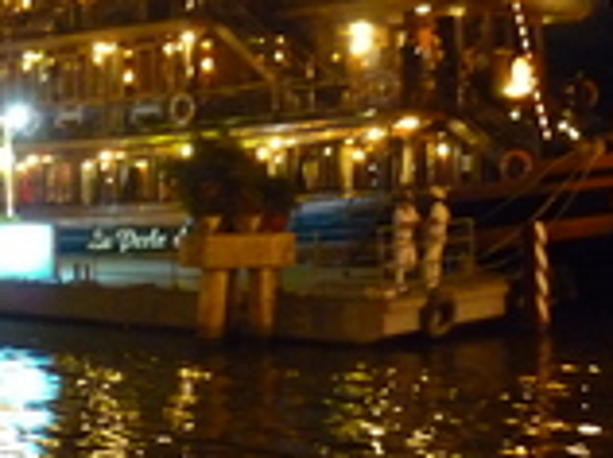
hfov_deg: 22.2
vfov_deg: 16.5
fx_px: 1556
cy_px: 21
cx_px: 225
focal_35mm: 88
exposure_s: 1/8
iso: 800
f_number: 2.8
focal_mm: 5.5
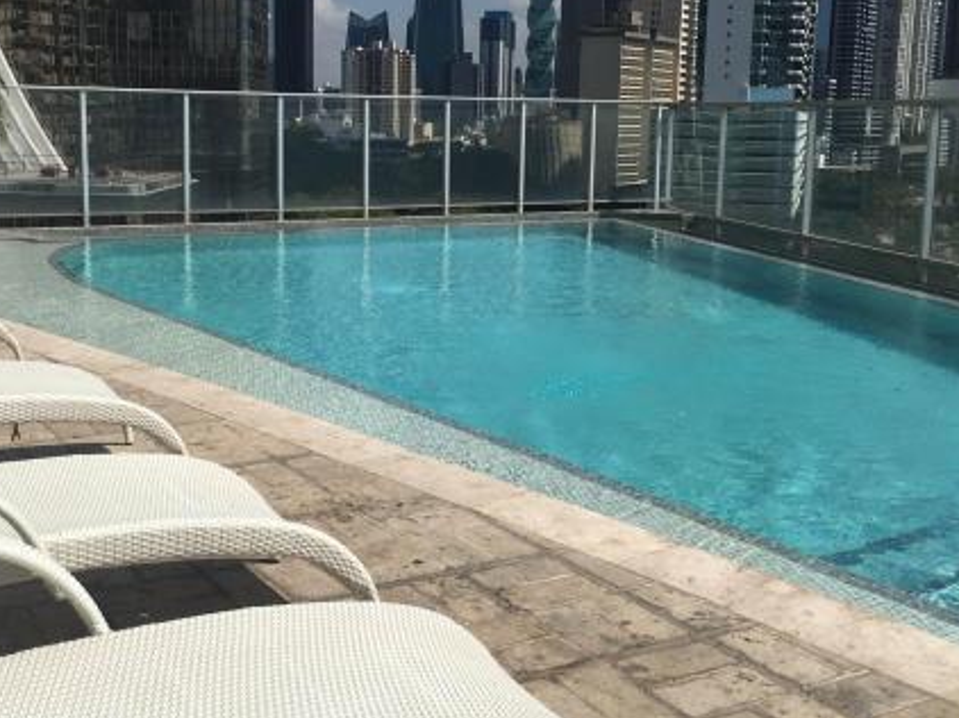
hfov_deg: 42.8
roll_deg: -1.0
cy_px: 300
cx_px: 400
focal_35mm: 44
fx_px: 1218
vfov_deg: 32.8
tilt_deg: -8.9
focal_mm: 4.15
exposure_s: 1/4049
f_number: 2.2
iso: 25
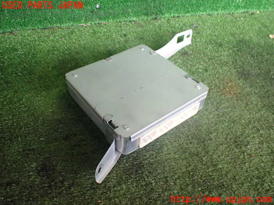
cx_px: 137
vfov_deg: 46.8
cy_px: 102
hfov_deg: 60.0
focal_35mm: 30
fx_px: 237
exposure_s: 1/125
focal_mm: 5.4
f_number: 2.3
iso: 400
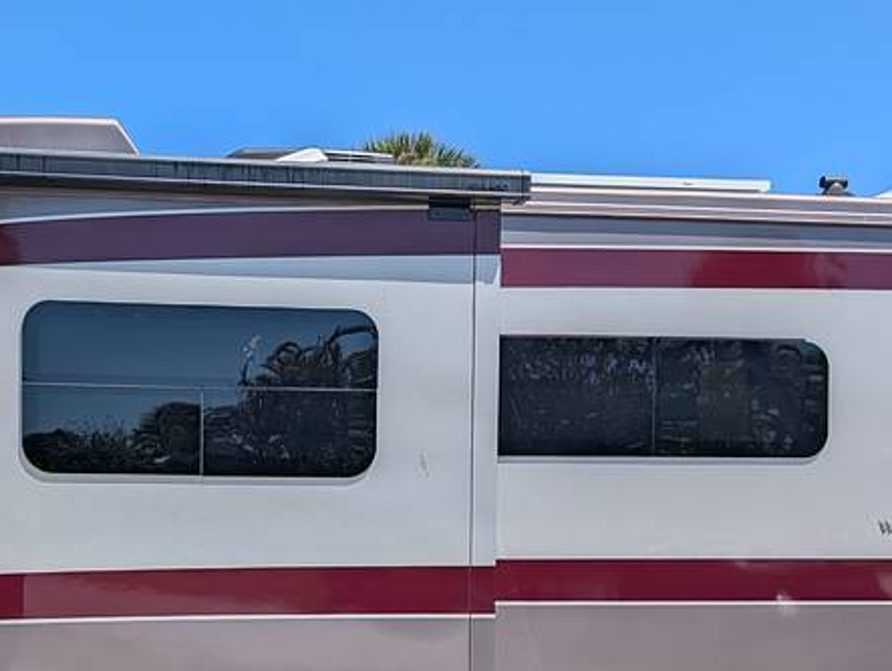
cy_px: 526
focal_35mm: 54
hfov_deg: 34.5
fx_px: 1393
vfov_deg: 26.6
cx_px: 191
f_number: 1.68
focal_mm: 6.9
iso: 22
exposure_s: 1/1745
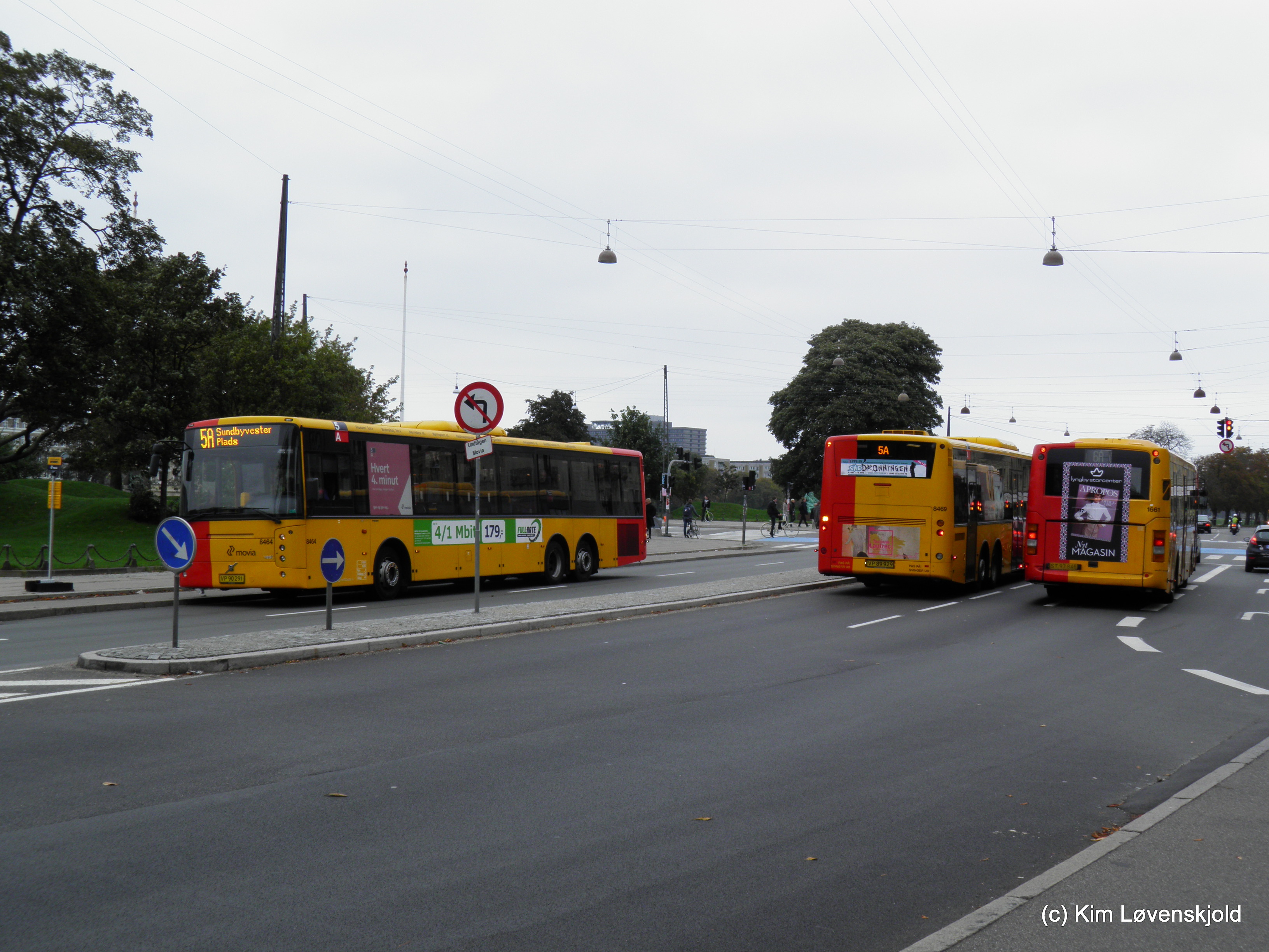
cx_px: 634
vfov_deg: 36.8
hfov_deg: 47.9
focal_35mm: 39
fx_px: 1430
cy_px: 476
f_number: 5.1
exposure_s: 1/60
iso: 50
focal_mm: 7.1
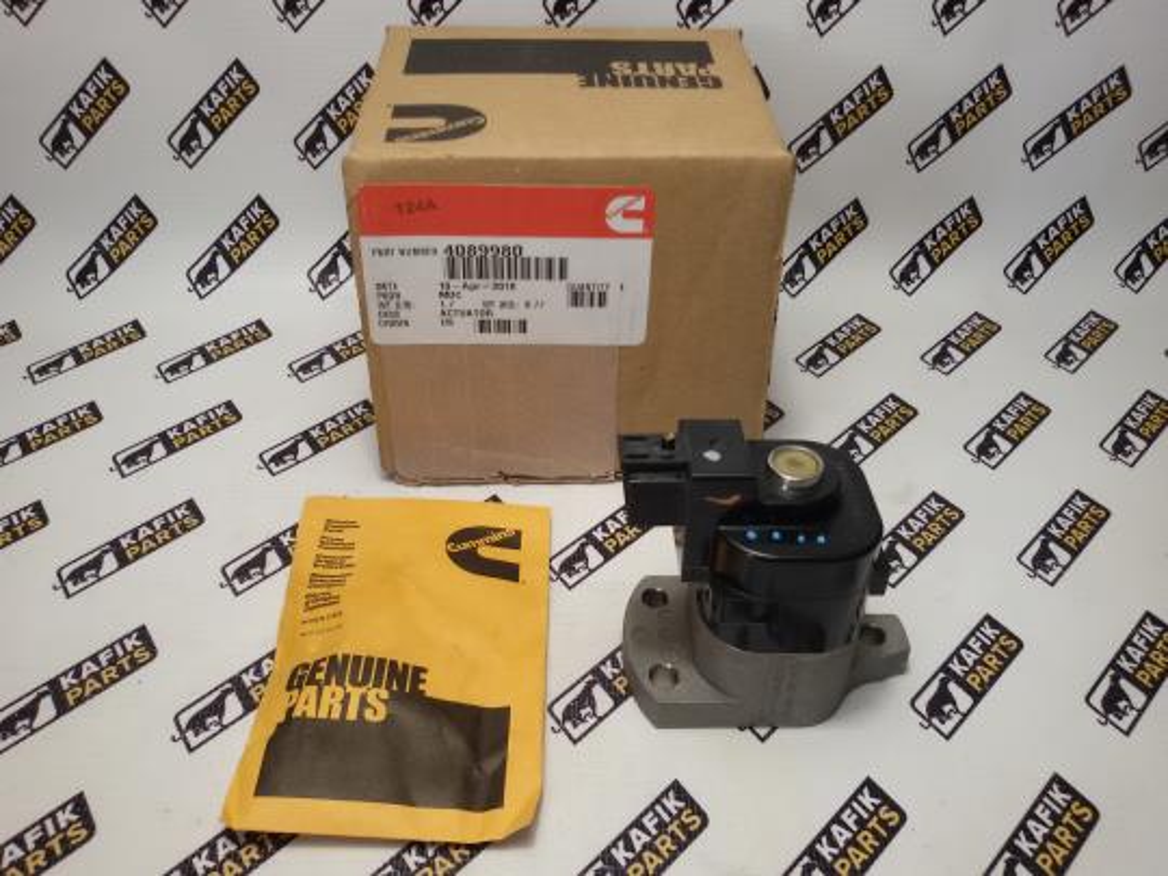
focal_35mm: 31
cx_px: 584
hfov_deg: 58.4
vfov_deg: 45.4
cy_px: 438
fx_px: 1046
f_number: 2.4
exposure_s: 1/50
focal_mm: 2.93
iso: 50
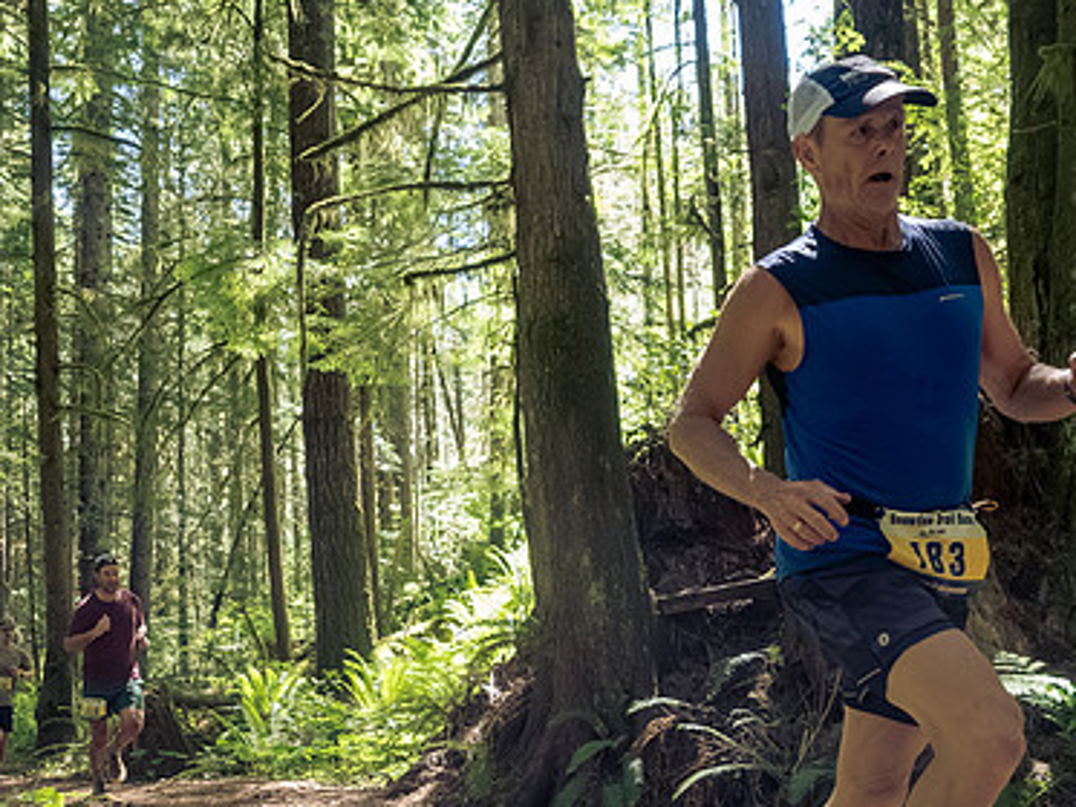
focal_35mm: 39
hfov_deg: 47.8
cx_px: 551
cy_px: 610
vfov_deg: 36.0
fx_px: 1213
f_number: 2.8
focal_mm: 12
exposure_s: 1/1000
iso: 3200
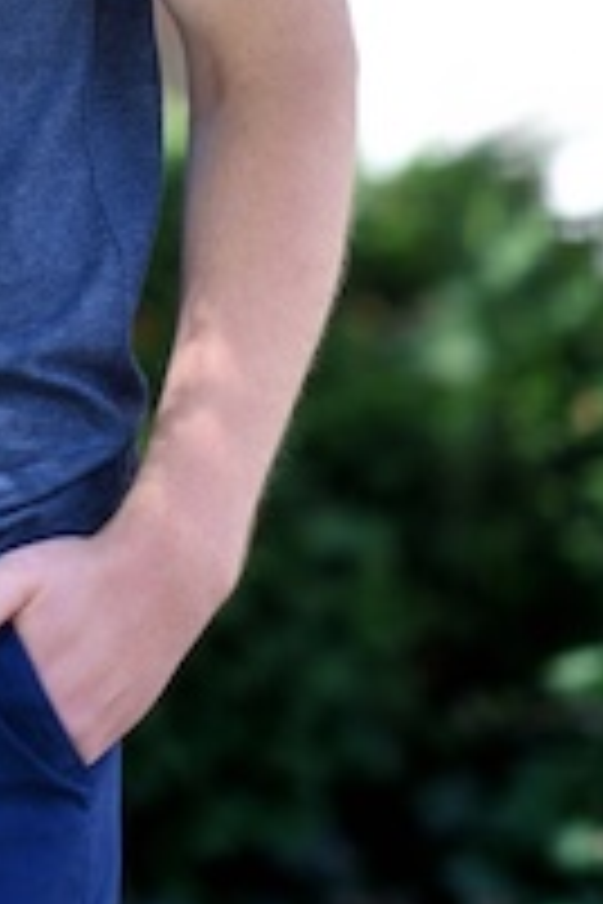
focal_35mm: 254
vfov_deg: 8.0
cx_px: -292
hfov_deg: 5.4
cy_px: -364
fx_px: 6381
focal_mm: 85
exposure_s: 1/500
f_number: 1.4
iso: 64
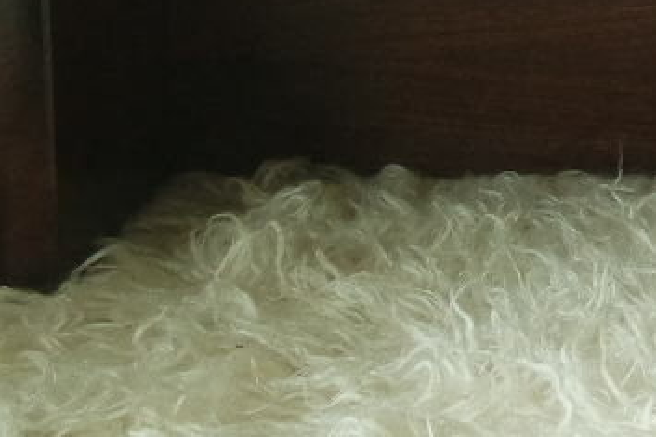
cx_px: 1336
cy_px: -619
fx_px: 4371
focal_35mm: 240
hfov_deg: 8.2
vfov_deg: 5.5
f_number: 6.3
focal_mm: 32
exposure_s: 1/125
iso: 1600
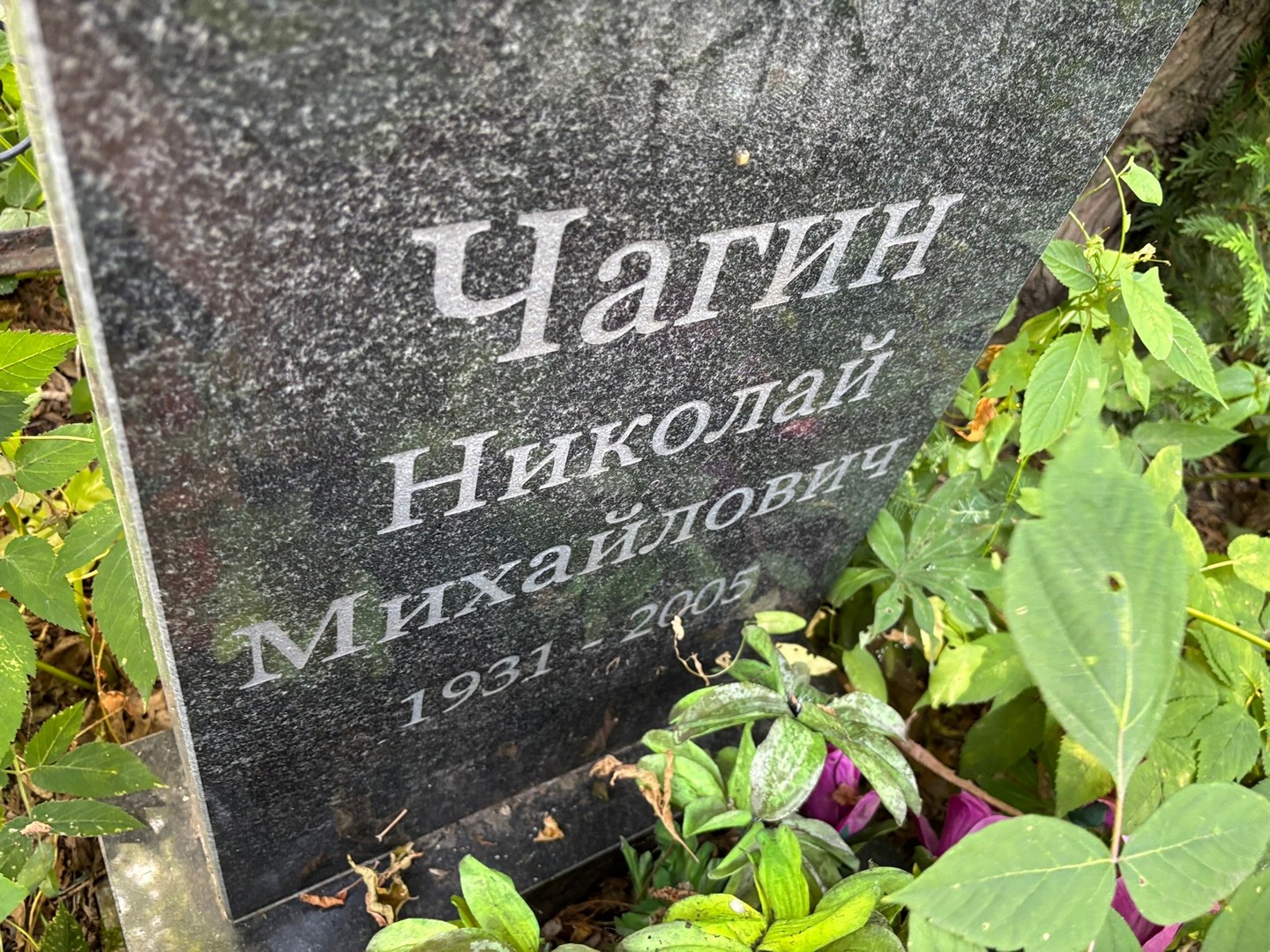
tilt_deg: -45.5
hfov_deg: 67.3
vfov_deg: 53.1
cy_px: 476
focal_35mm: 26
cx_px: 635
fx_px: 954
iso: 160
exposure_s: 1/60
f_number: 1.6
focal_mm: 5.96
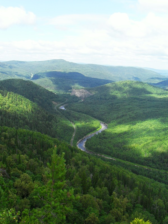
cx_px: 84
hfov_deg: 37.7
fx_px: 246
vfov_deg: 49.0
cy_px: 112
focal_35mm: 38
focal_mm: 6.3
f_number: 8.3
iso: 80
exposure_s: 1/125
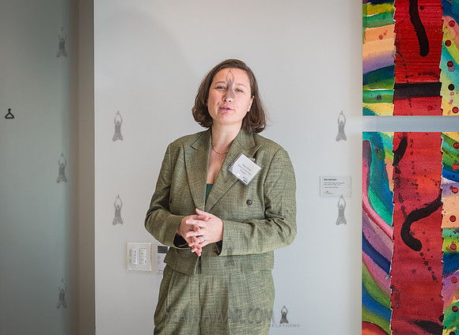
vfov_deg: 13.5
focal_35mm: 108
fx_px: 1422
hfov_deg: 18.3
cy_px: 185
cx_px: 182
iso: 500
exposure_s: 1/200
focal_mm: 86
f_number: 4
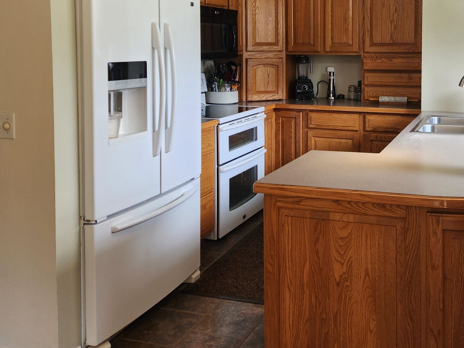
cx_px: 343
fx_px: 523
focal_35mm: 39
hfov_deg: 46.3
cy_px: 72
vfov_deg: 35.7
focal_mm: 5.4
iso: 80
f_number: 1.8
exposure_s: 1/120
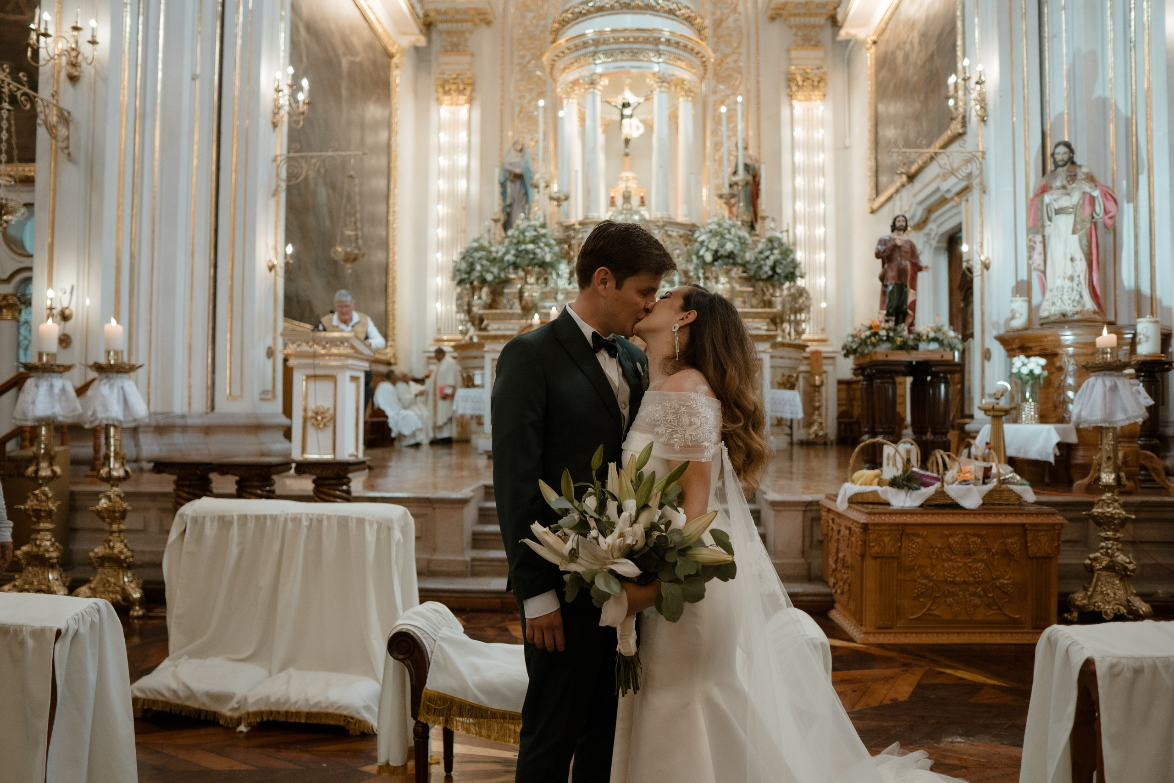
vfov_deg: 53.1
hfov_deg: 73.7
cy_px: 392
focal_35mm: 24
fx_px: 783
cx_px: 587
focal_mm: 16
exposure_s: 1/200
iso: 800
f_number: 1.6
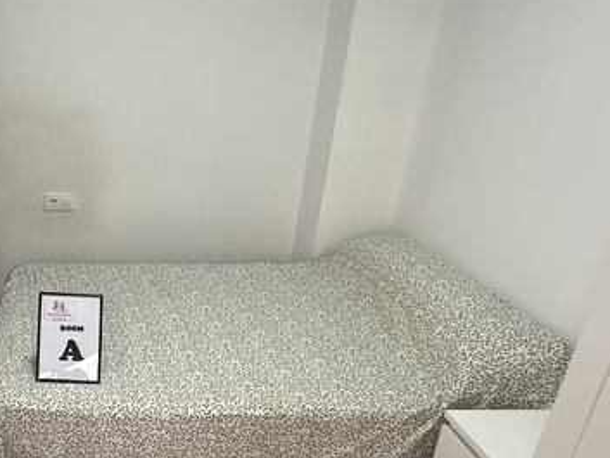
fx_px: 705
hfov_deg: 42.7
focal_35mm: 40
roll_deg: -0.5
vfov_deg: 35.1
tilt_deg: -26.8
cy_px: 353
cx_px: 57
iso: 250
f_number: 2.2
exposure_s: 1/100
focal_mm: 2.22
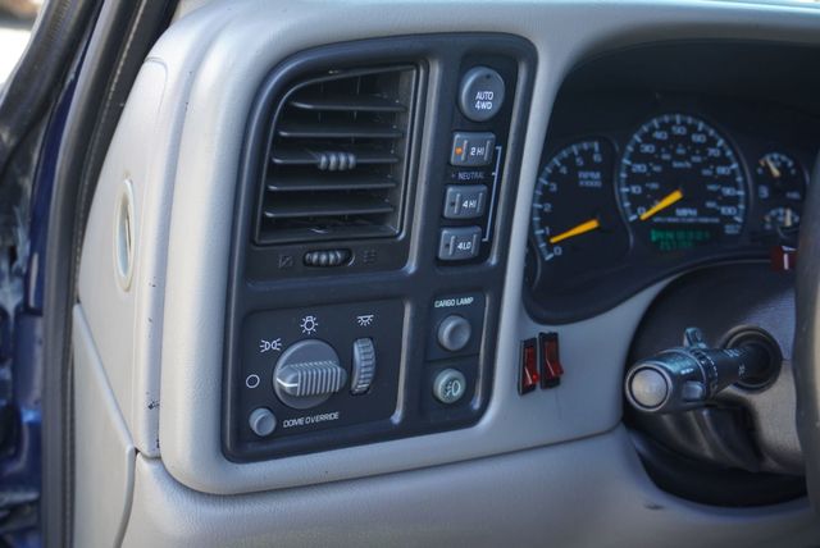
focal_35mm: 40
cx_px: 410
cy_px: 274
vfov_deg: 33.1
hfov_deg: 47.9
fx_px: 923
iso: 250
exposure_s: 1/60
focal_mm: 27
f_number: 4.5
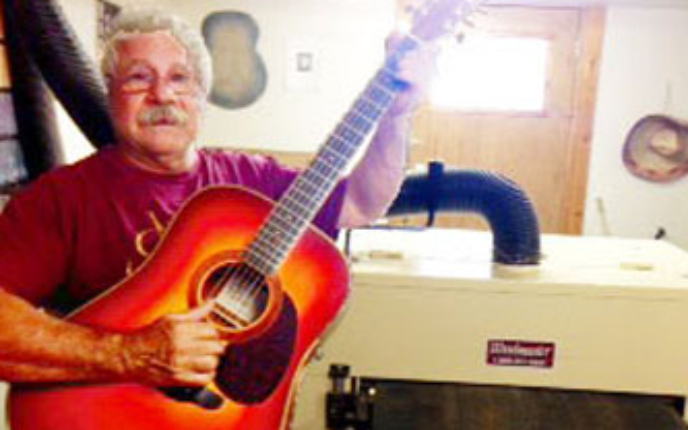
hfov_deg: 47.2
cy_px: 263
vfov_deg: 30.4
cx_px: 372
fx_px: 787
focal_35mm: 42
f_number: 2.4
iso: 80
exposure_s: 1/20
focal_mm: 4.12
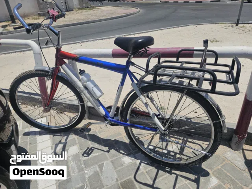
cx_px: 126
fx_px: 167
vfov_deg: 58.9
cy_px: 94
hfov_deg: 73.9
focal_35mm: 23
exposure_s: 1/1437
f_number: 1.7
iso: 10
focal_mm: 6.3
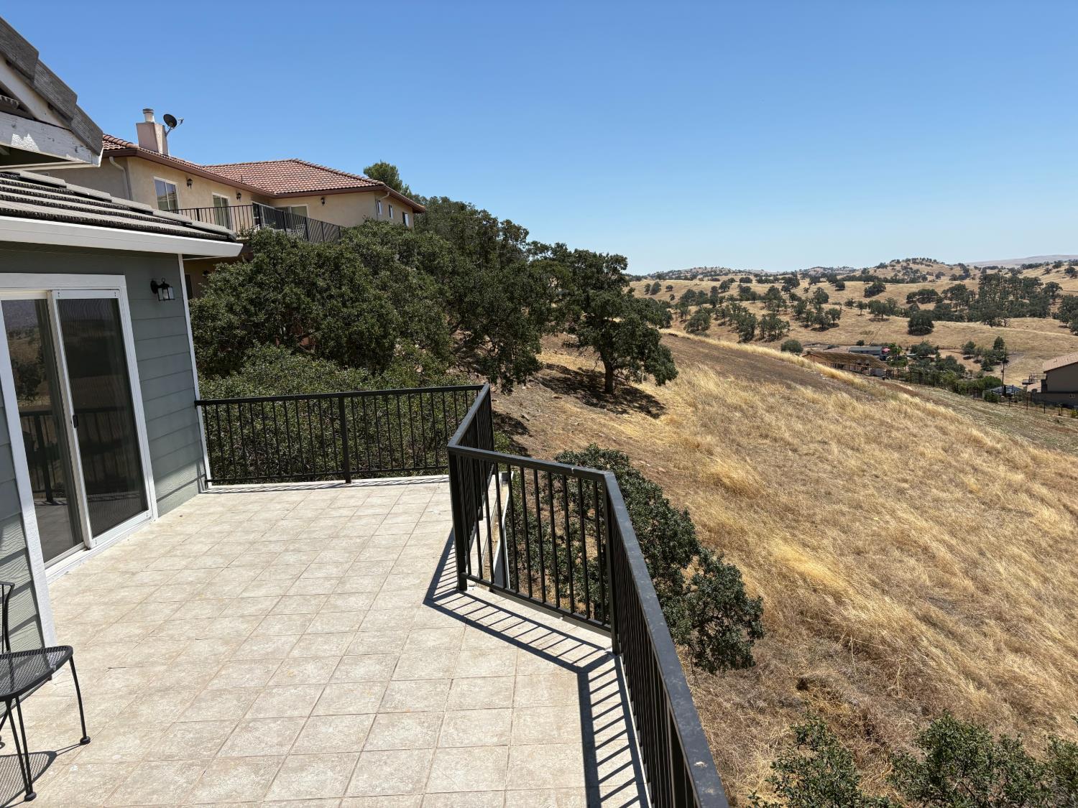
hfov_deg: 67.3
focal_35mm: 26
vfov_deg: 53.1
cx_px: 539
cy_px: 404
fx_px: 810
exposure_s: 1/4608
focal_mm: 5.96
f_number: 1.6
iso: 50
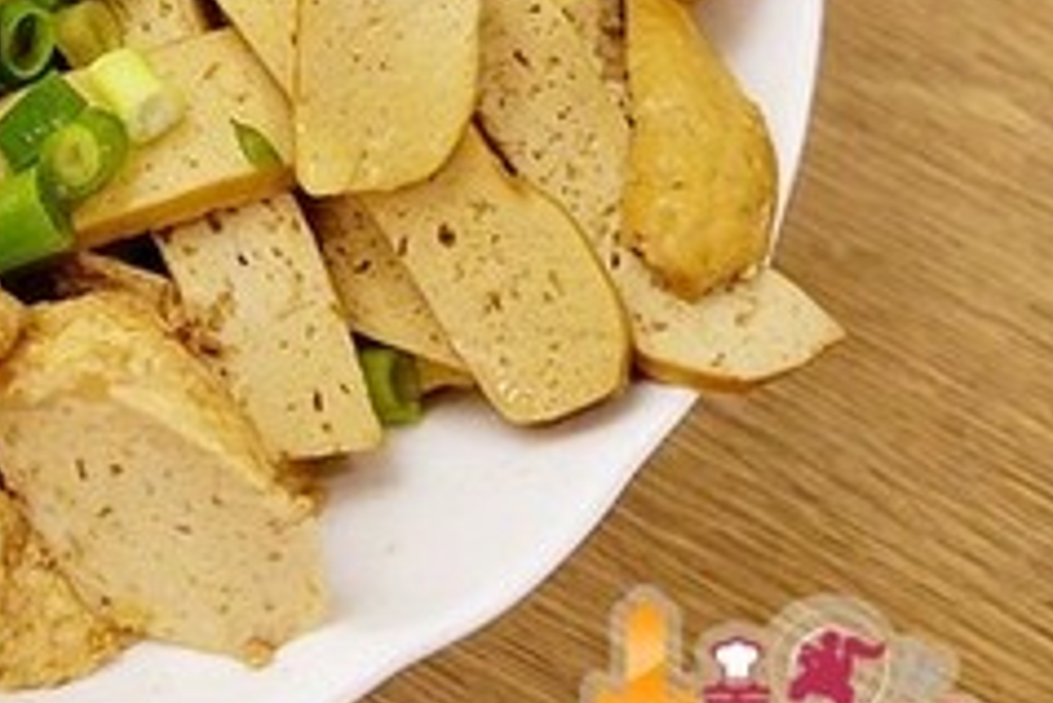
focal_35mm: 79
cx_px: -226
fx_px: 2320
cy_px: -31
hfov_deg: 23.3
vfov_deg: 16.8
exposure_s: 1/60
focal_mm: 21
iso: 3200
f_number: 4
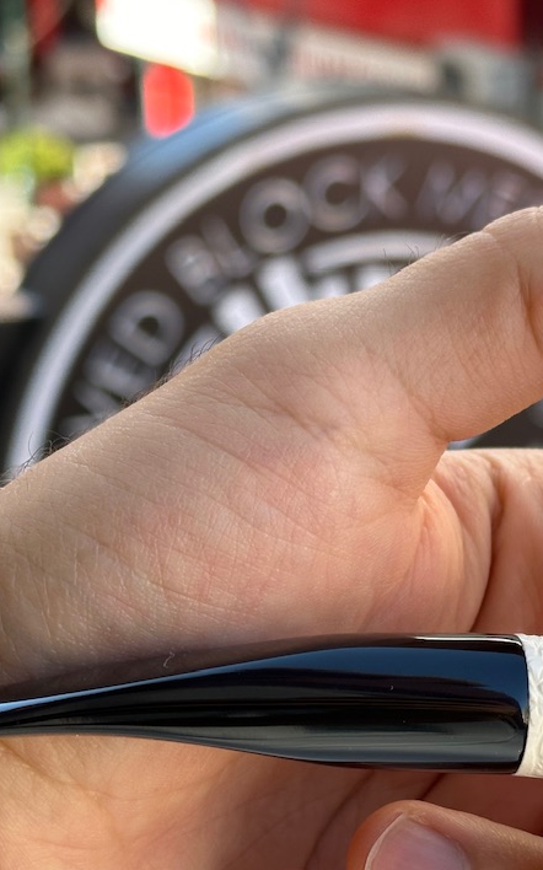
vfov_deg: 22.5
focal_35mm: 92
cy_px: 516
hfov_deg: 14.1
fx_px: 2180
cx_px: 483
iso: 64
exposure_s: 1/426
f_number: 1.78
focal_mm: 6.86
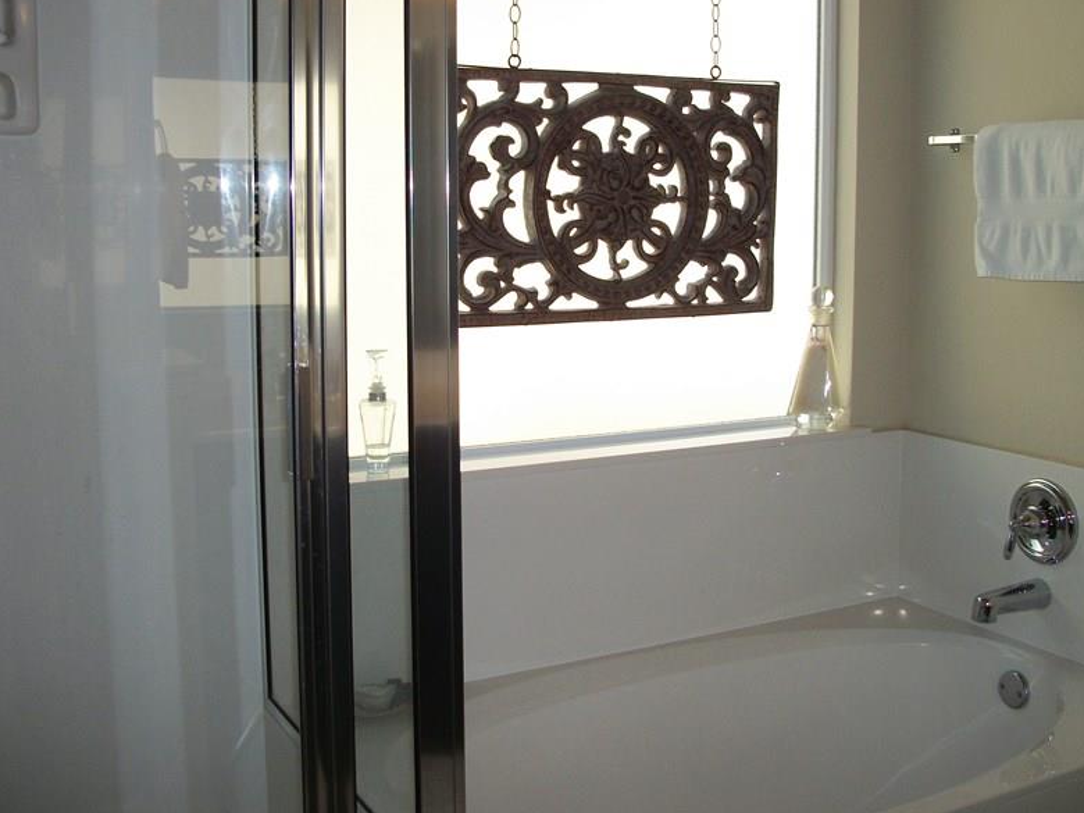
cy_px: 349
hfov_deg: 44.8
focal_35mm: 42
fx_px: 1315
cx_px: 555
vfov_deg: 34.3
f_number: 2.9
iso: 80
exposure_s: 1/160
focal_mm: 5.7
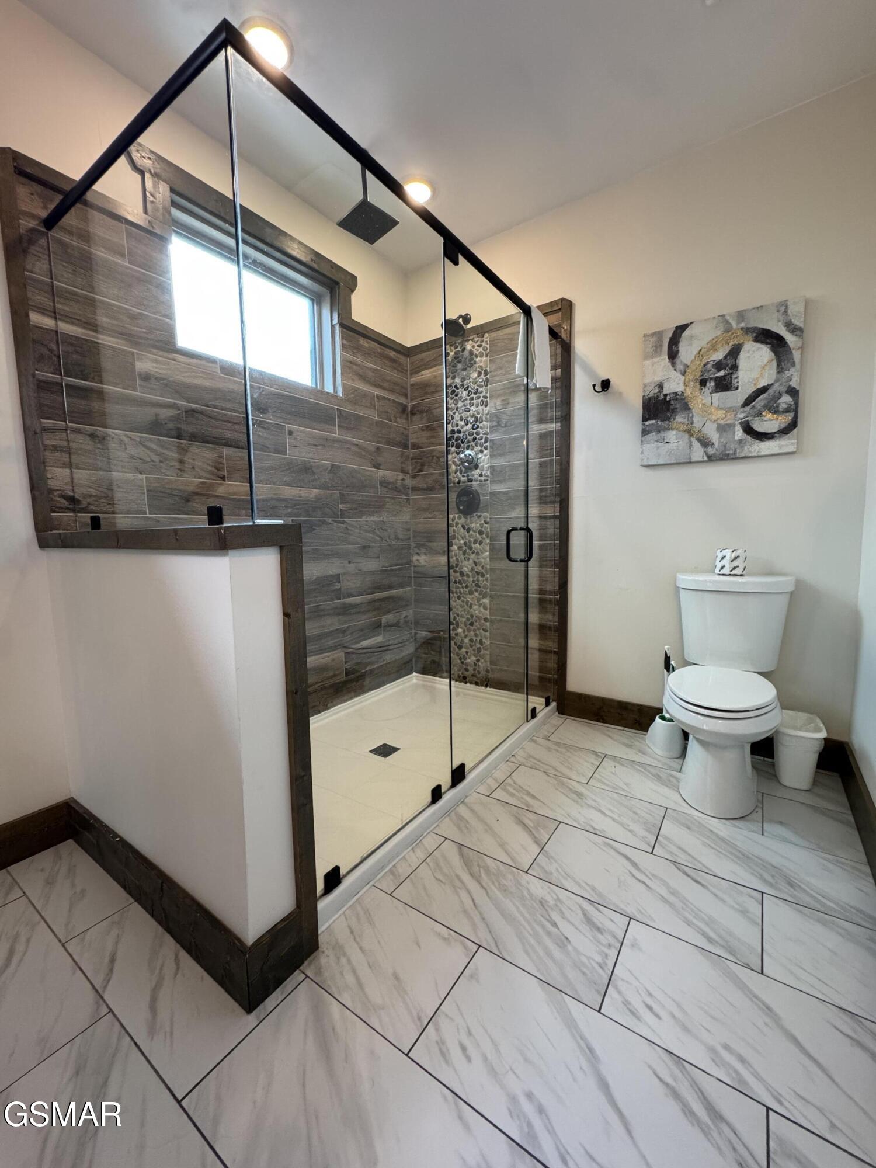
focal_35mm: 14
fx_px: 472
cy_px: 584
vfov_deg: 102.1
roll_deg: +1.1
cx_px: 438
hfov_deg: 85.7
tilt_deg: -6.4
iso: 250
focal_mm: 2.22
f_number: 2.2
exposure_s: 1/120
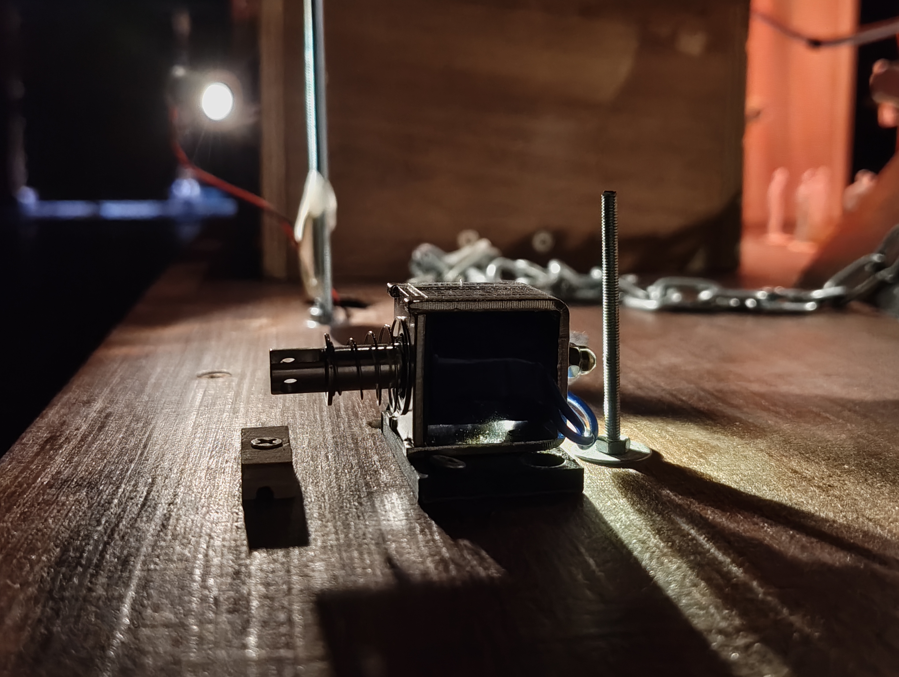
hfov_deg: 47.8
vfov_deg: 36.9
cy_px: 338
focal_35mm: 39
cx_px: 450
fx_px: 1014
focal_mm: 5.56
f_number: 1.88
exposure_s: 1/50
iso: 10225
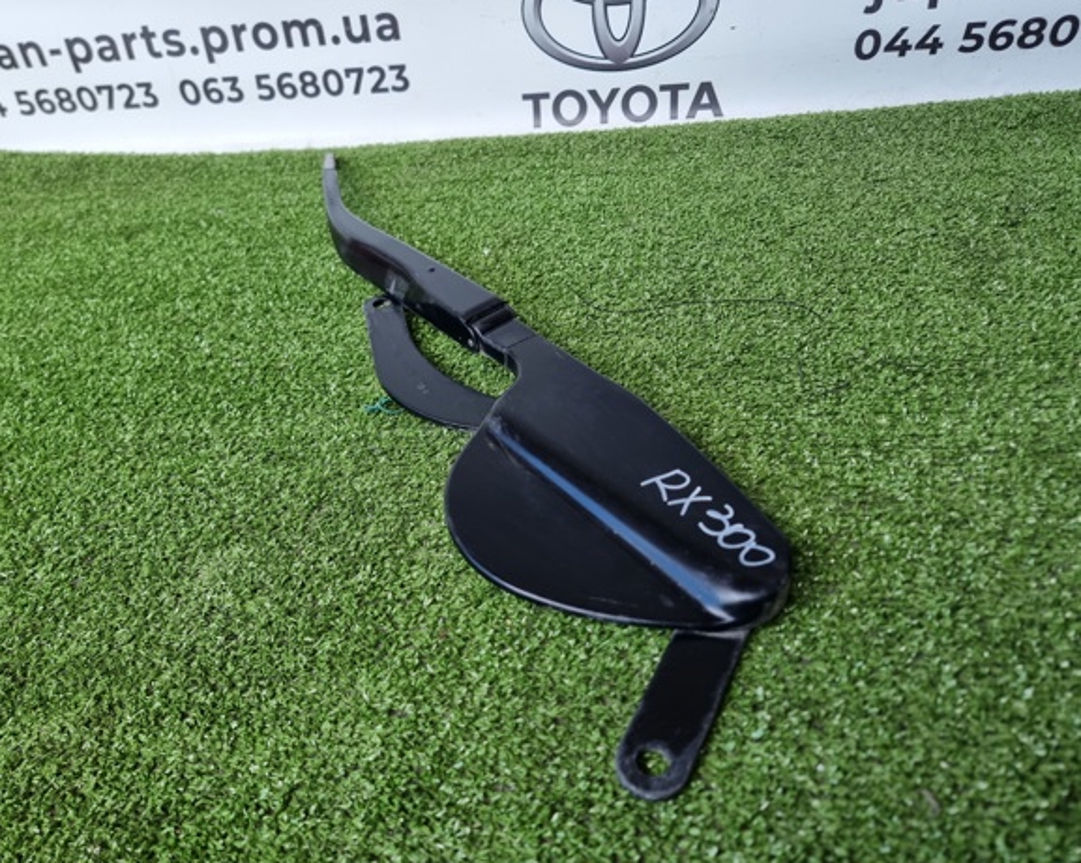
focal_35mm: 26
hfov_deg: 65.9
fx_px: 831
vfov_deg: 54.9
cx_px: 495
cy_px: 436
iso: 50
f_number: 1.8
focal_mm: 6.7
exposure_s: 1/100
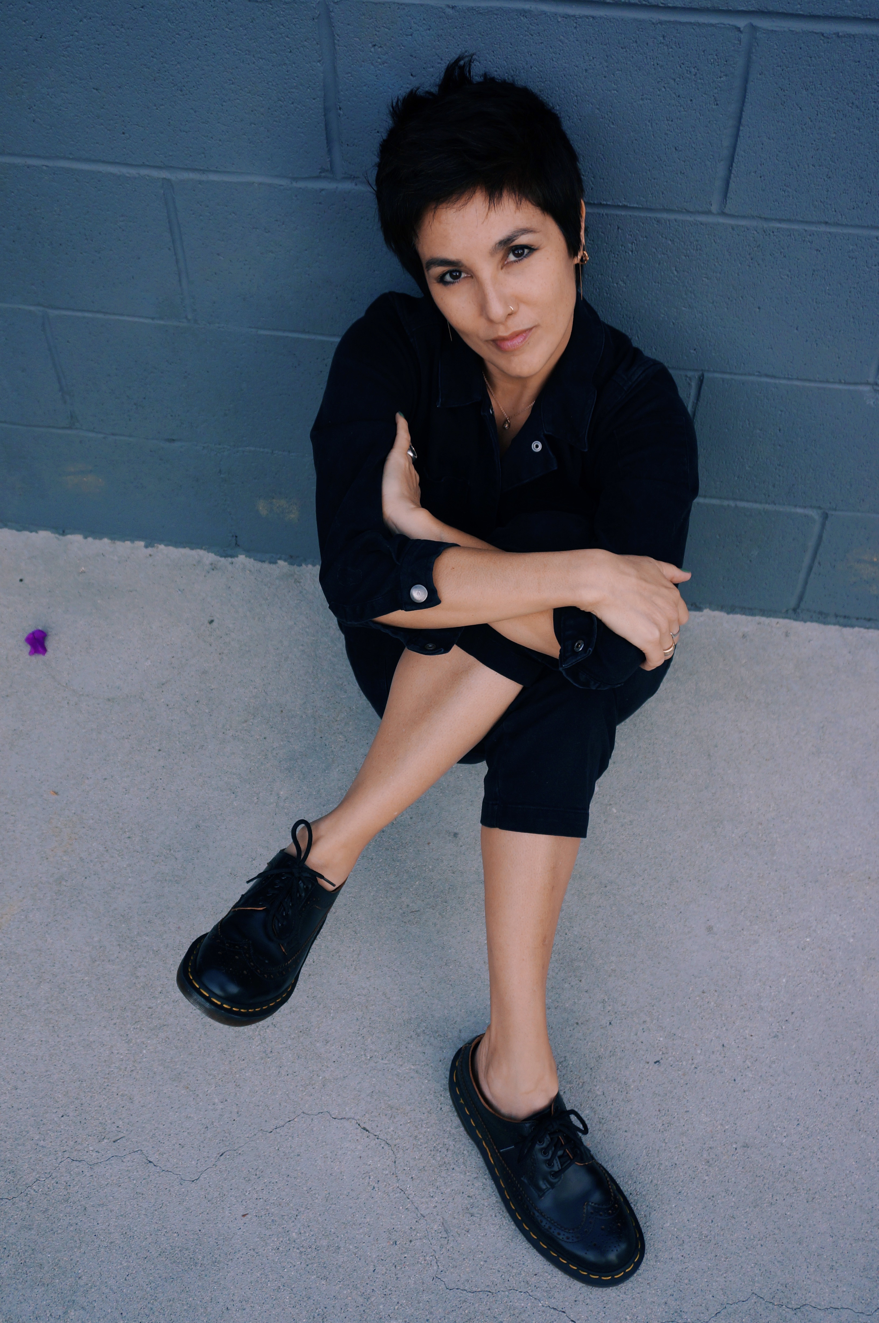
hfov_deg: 38.3
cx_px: 440
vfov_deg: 55.2
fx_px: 1266
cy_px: 662
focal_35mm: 34
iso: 250
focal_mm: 23
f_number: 4
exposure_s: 1/160
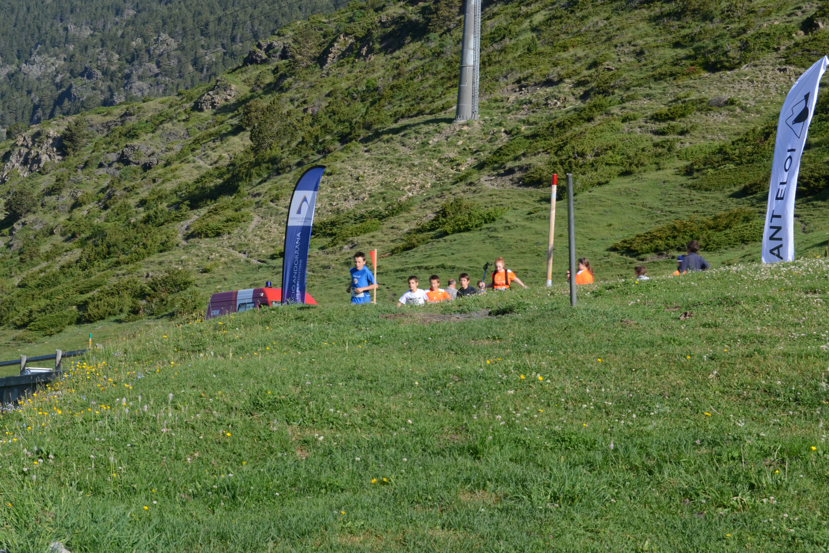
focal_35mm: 82
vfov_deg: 16.6
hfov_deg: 24.6
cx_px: 414
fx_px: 1900
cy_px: 276
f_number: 16
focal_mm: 55
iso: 200
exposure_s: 1/100
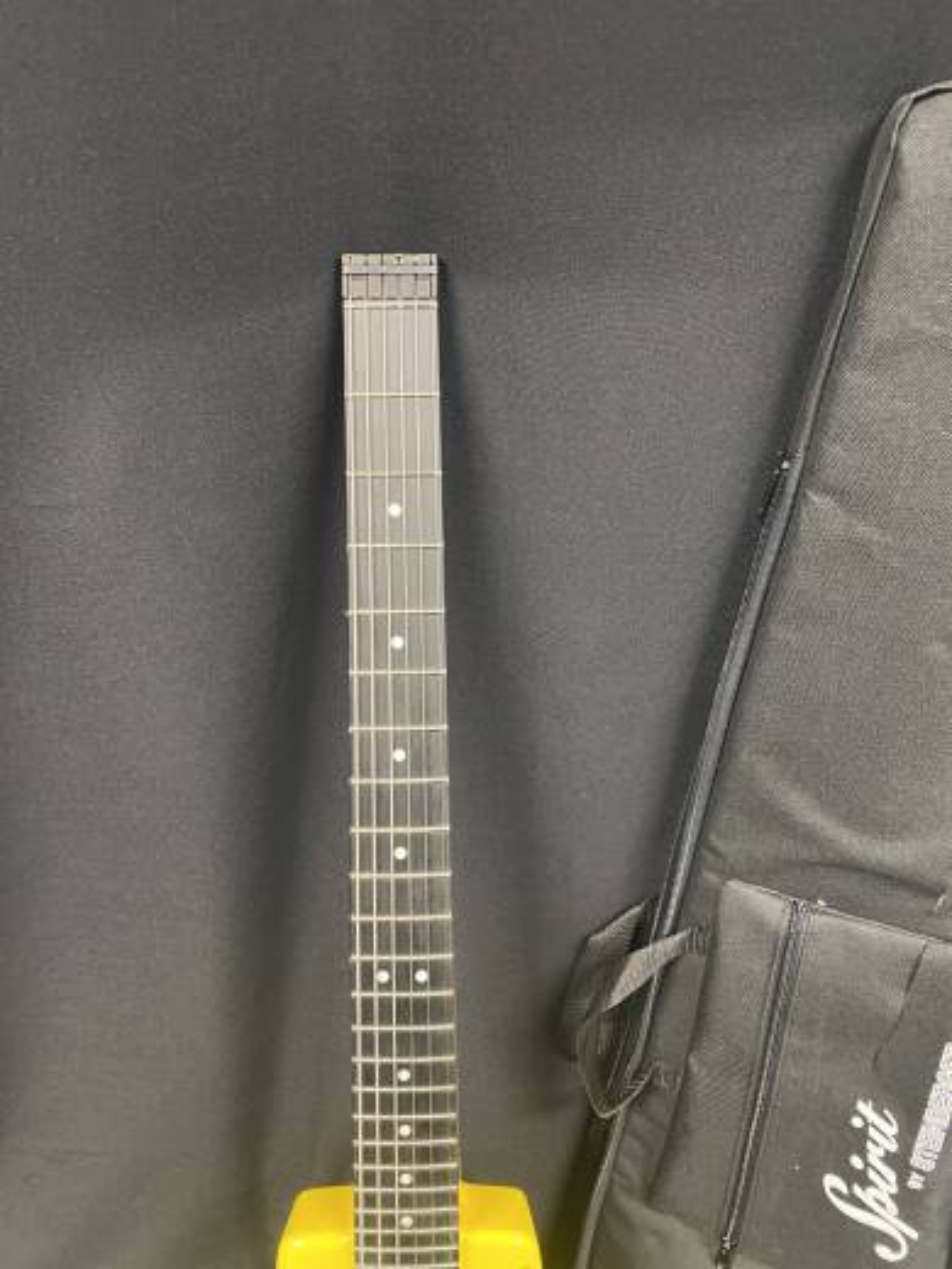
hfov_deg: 53.1
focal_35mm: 26
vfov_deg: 67.3
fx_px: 953
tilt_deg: -38.4
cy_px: 634
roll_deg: +2.8
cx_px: 476
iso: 500
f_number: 1.8
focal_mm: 4.25
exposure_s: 1/25
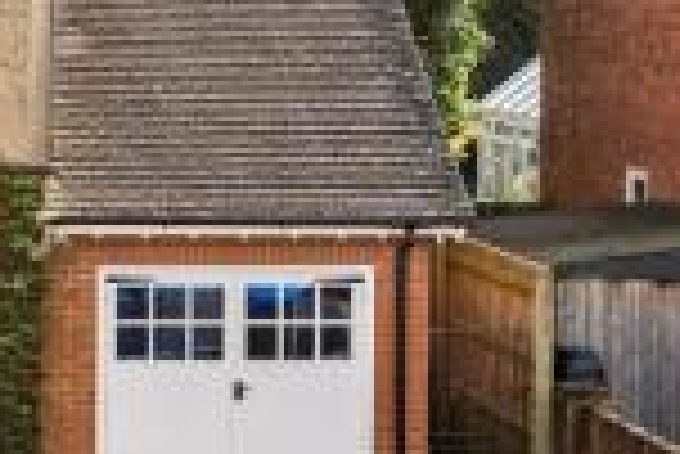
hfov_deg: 18.1
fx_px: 2080
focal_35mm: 110
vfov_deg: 12.4
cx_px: -14
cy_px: 25
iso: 320
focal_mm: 35
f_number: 9
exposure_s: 1/640
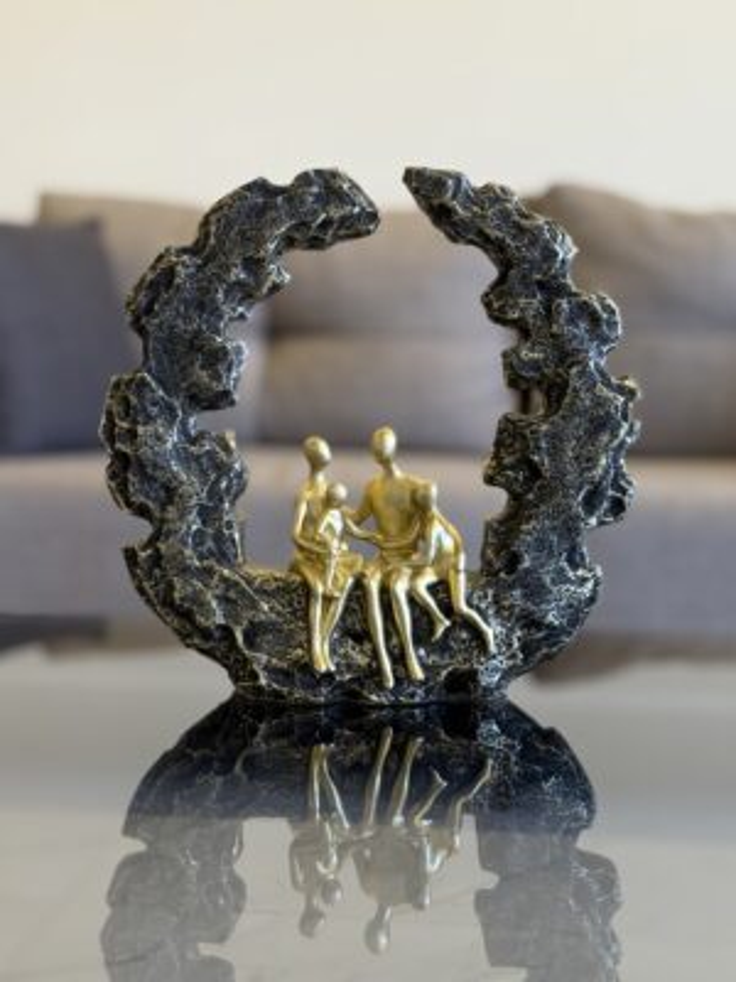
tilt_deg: -7.1
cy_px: 491
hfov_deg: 30.3
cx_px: 368
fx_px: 1361
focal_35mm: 48
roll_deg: -2.1
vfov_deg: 39.7
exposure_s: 1/50
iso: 64
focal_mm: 6.76
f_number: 1.78
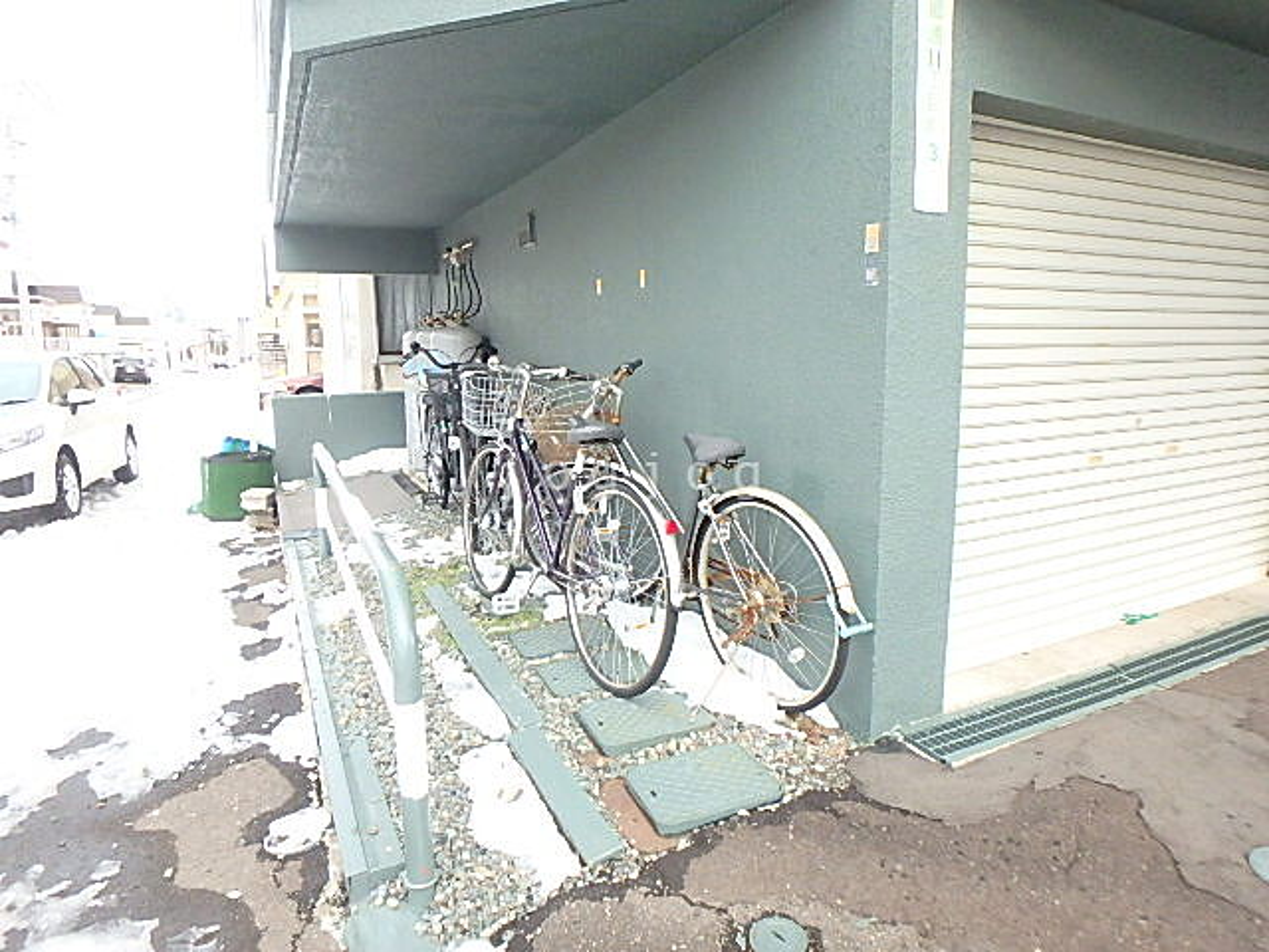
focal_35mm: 21
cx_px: 634
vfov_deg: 63.4
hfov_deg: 79.0
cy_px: 476
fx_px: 770
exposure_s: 1/250
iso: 640
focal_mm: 3.7
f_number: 3.5
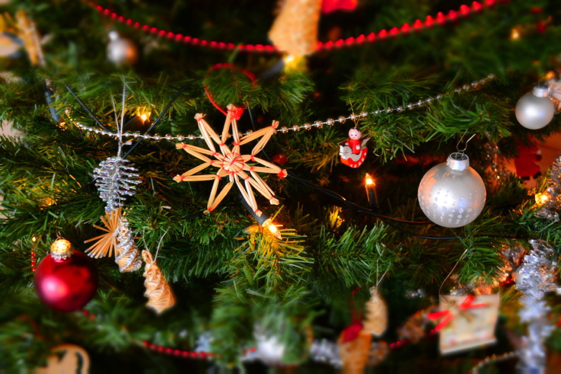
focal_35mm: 45
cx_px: 280
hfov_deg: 43.6
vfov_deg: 29.9
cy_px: 187
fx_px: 701
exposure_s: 1/2.5
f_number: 4.5
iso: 800
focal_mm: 30
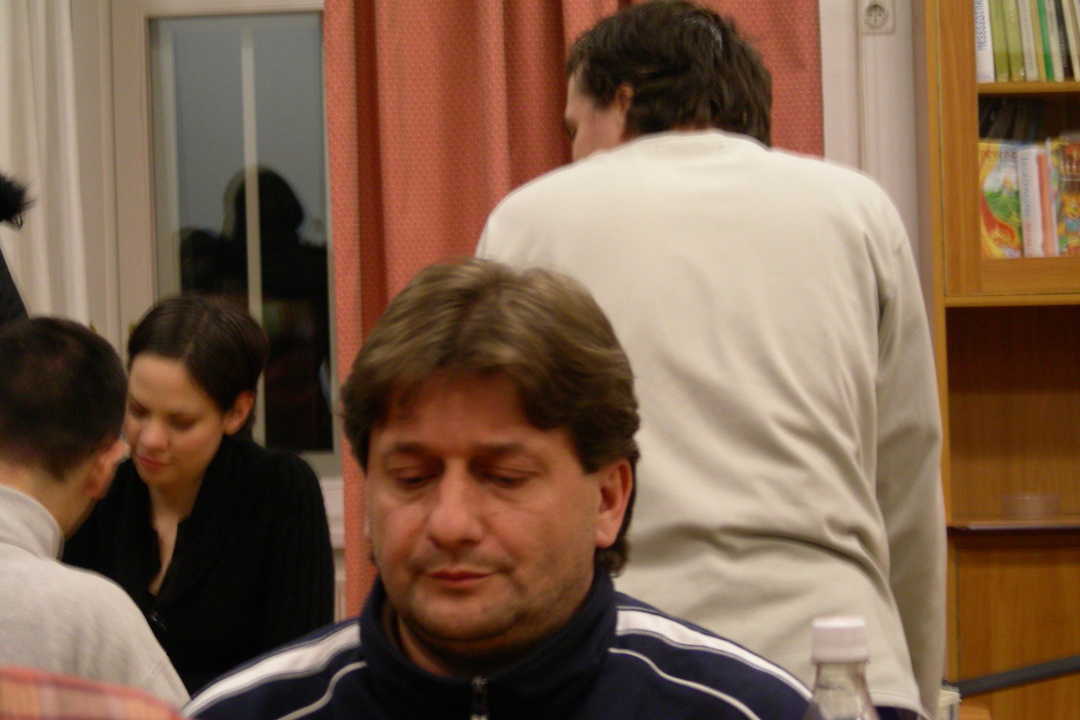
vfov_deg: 13.2
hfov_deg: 19.6
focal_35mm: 104
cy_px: 406
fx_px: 3120
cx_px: 537
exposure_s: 1/6.8
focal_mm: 16.5
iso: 200
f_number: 3.5
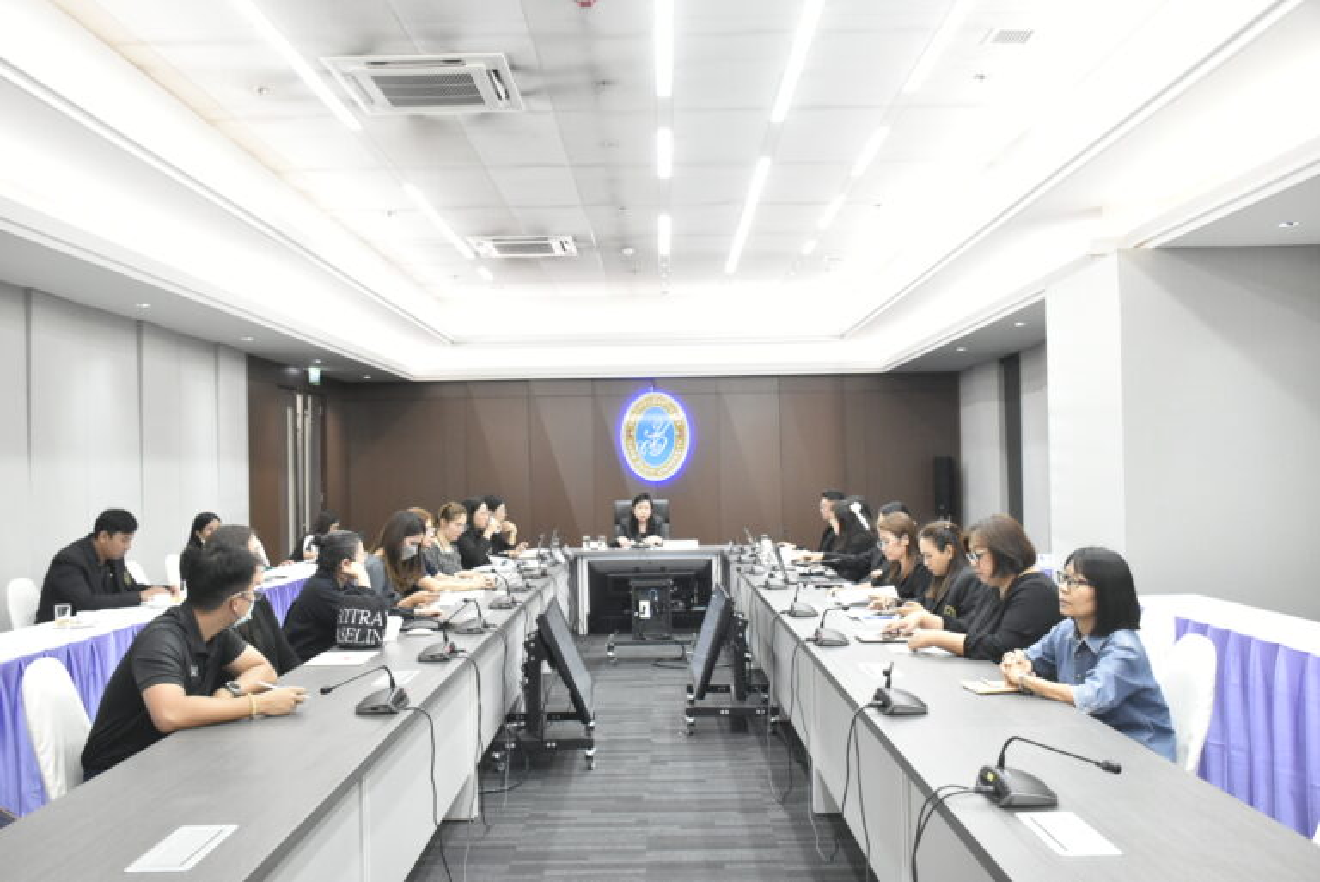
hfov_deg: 57.2
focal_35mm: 33
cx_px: 660
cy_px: 441
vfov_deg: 40.0
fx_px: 1211
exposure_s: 1/160
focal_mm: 22
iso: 4000
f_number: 4.5
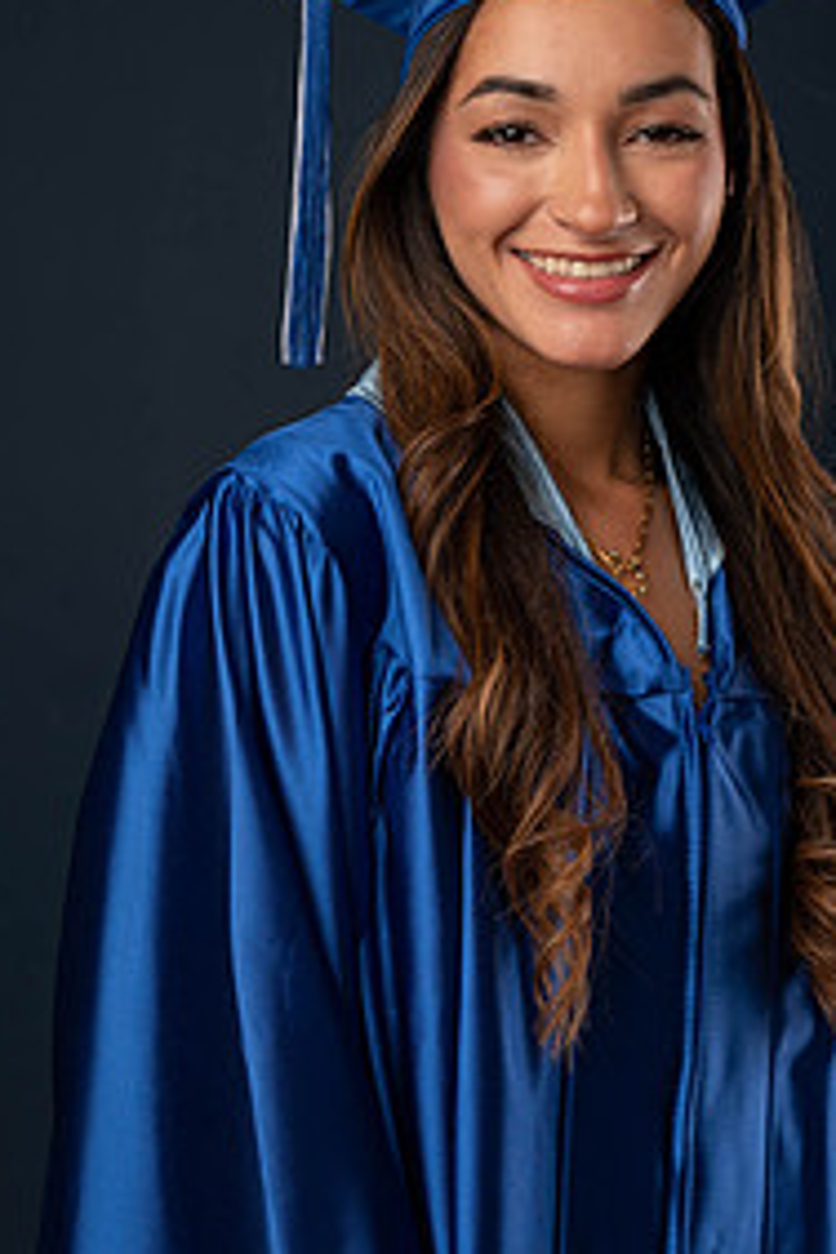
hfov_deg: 12.8
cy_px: 516
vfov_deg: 19.1
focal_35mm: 107
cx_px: 498
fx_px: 3727
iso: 200
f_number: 5.6
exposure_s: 1/125
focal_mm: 67
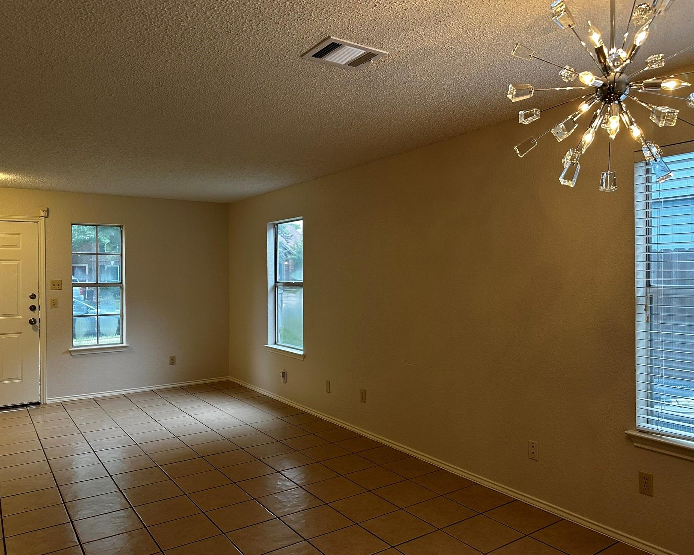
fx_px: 534
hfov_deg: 66.0
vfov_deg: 54.9
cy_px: 279
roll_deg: +0.0
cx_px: 363
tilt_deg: -0.2
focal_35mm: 26
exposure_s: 1/120
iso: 200
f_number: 1.78
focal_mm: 6.86
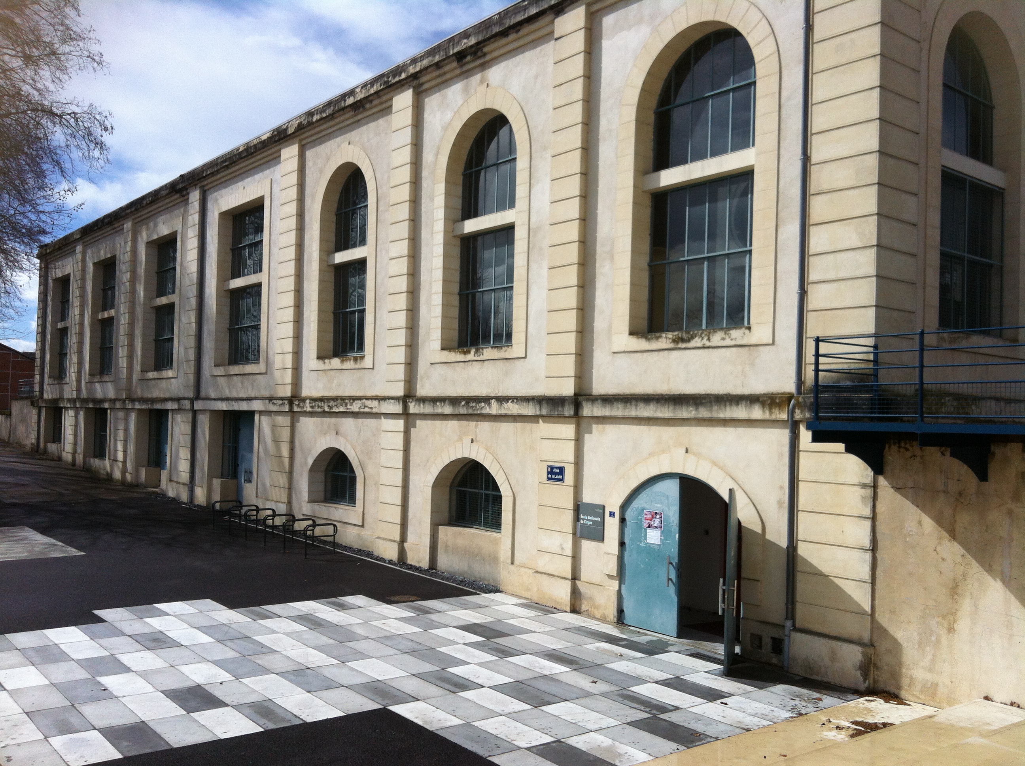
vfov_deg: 40.6
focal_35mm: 35
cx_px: 512
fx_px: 1035
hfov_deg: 52.7
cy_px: 383
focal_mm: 3.85
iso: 80
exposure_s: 1/3771
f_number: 2.8
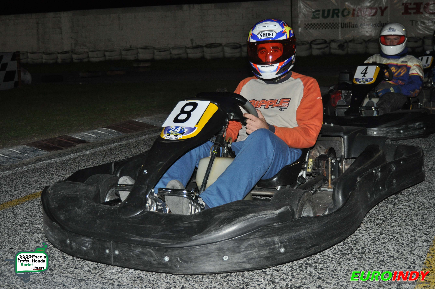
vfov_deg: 25.7
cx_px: 218
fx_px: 634
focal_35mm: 52
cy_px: 144
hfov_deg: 37.9
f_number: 4.5
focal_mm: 35
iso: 800
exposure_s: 1/60
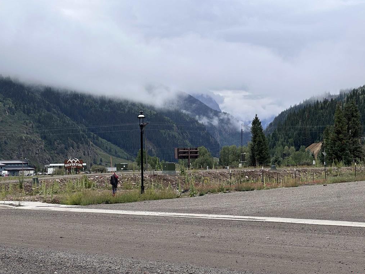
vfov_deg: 18.9
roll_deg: +0.7
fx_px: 822
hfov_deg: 25.0
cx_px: 184
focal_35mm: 78
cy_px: 138
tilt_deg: +1.5
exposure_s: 1/451
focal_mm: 9
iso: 32
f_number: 2.8
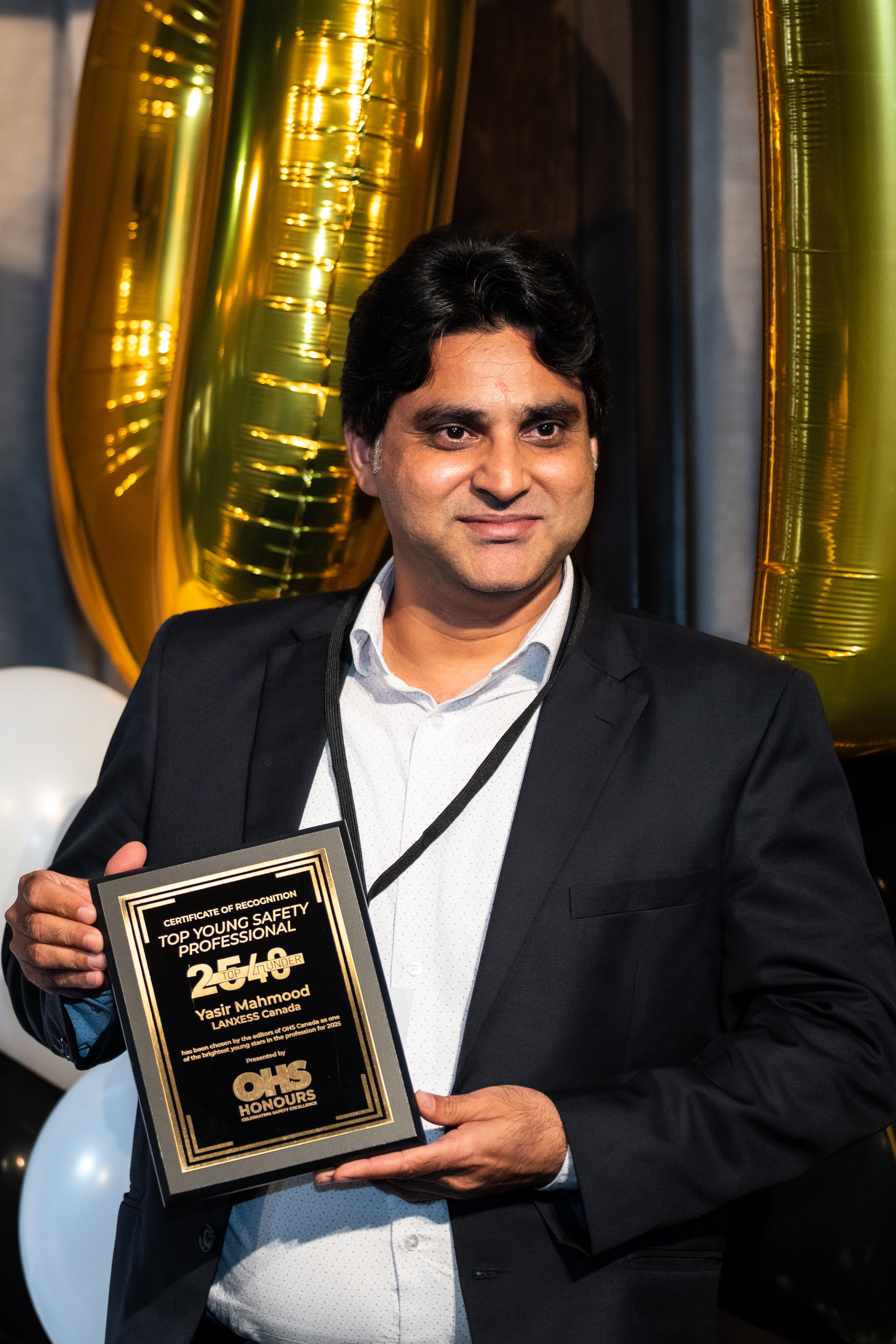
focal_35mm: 127
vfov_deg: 16.1
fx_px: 4738
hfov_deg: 10.8
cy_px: 555
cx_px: 159
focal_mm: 72
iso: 1250
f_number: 2.5
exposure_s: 1/200
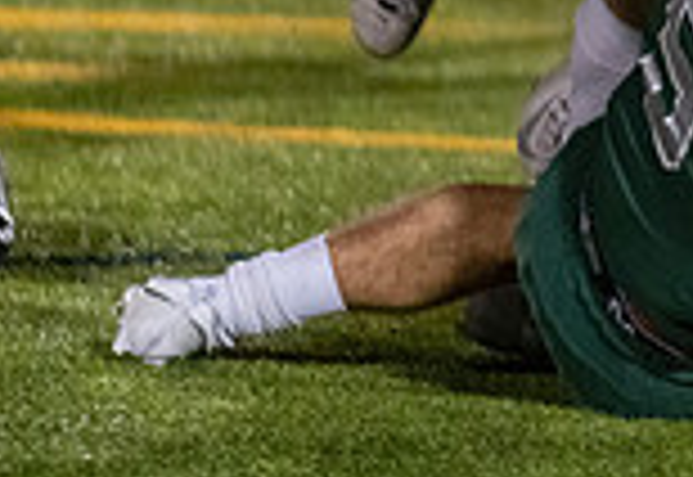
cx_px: 1358
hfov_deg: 2.3
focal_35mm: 879
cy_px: -188
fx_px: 17090
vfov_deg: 1.6
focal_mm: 200
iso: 4000
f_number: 2.8
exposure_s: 1/1250
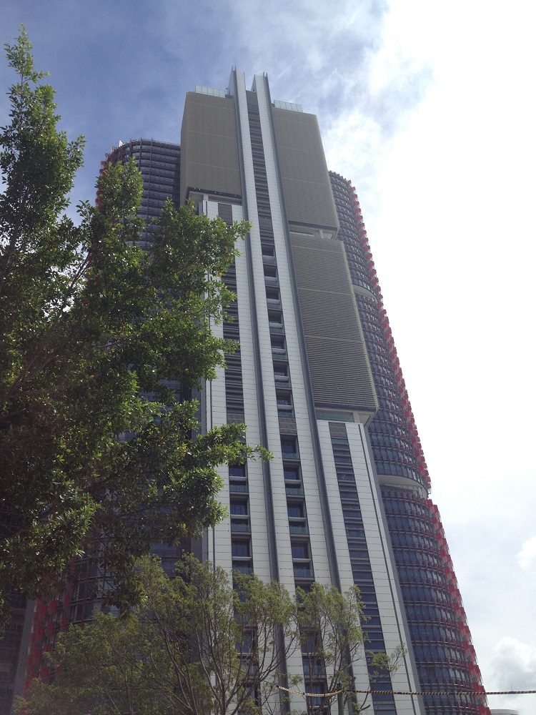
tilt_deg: +43.3
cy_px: 358
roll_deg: +6.2
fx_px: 723
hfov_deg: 40.7
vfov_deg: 52.6
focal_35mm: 35
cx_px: 268
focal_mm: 4.28
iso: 50
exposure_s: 1/2045
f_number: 2.4
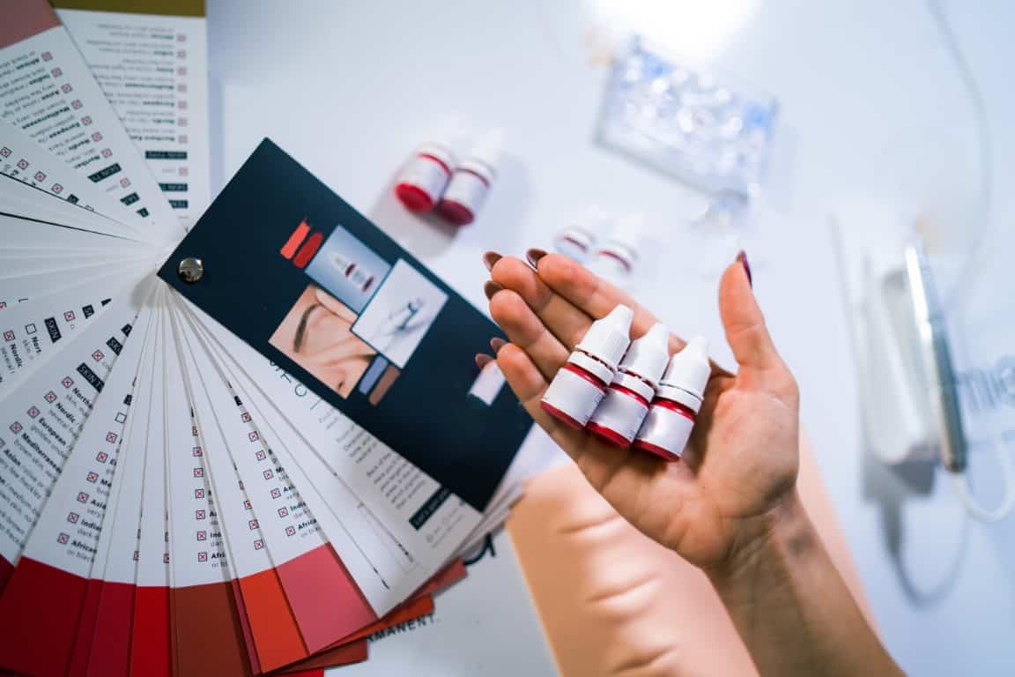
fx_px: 987
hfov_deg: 54.4
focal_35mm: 35
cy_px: 338
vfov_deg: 37.9
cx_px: 508
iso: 400
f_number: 1.6
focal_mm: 35
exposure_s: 1/640
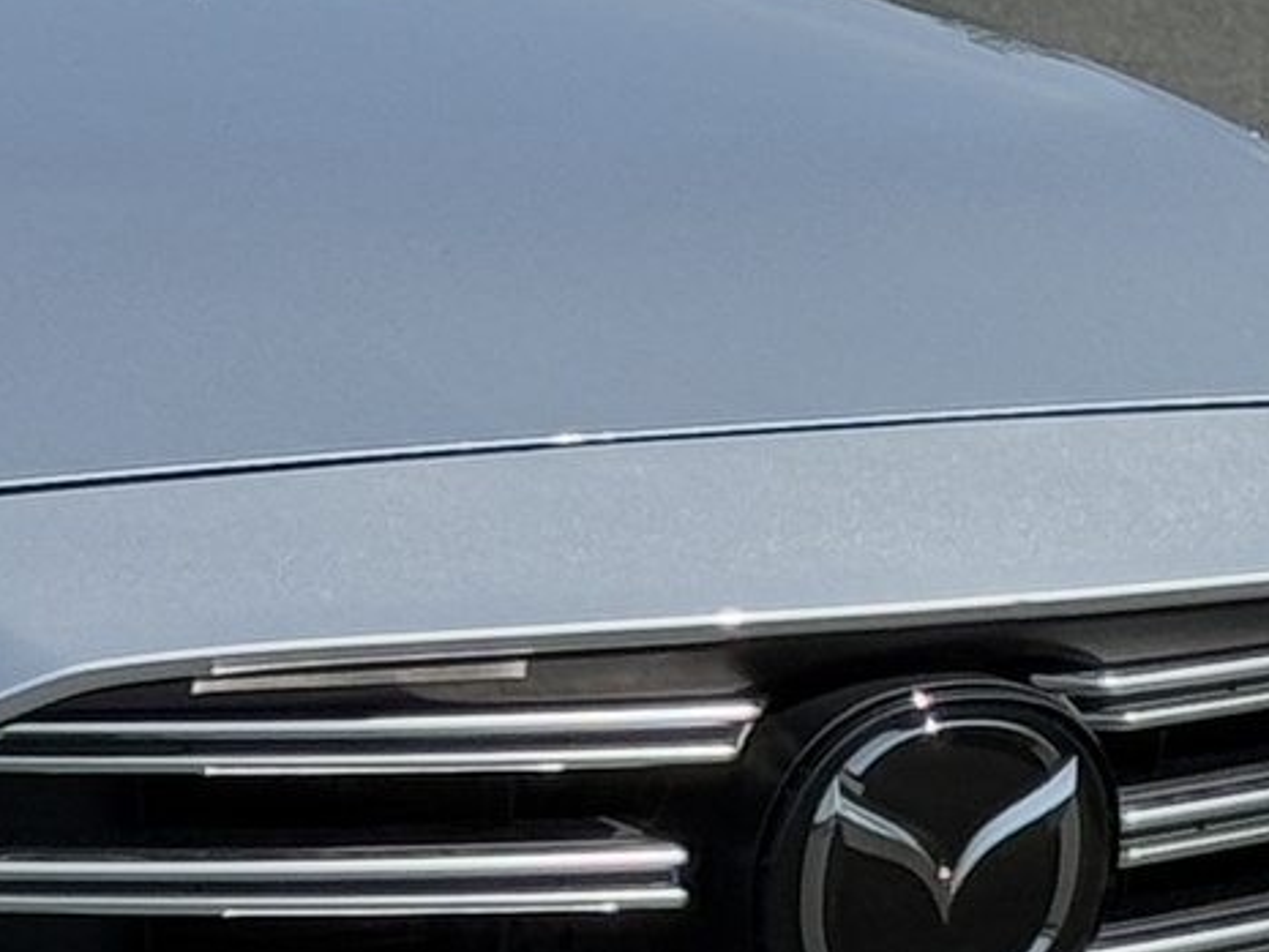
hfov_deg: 6.4
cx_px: -1471
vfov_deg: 5.0
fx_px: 10891
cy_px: 469
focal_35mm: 297
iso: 64
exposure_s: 1/4098
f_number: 1.78
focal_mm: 6.76
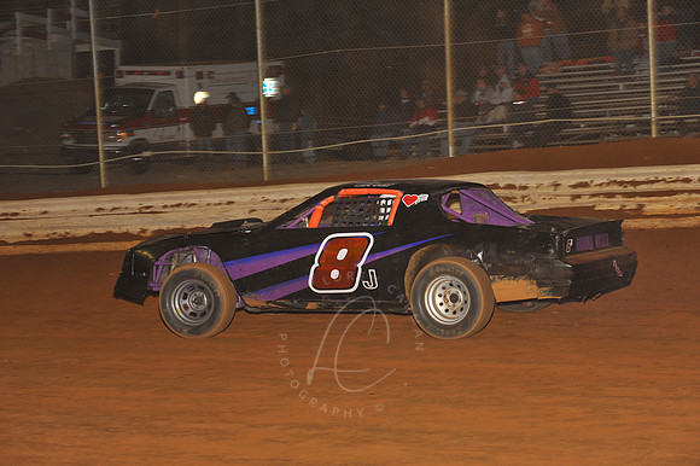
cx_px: 350
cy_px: 233
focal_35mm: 105
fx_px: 2040
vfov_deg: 13.0
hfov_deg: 19.5
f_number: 7.1
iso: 640
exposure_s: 1/250
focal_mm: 105
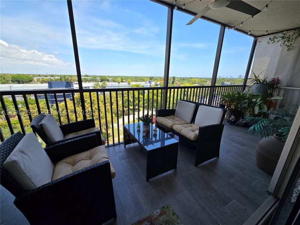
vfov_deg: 89.9
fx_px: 113
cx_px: 150
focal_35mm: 13
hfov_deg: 106.2
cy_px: 112
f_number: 2.2
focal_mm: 2.2
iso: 50
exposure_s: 1/631
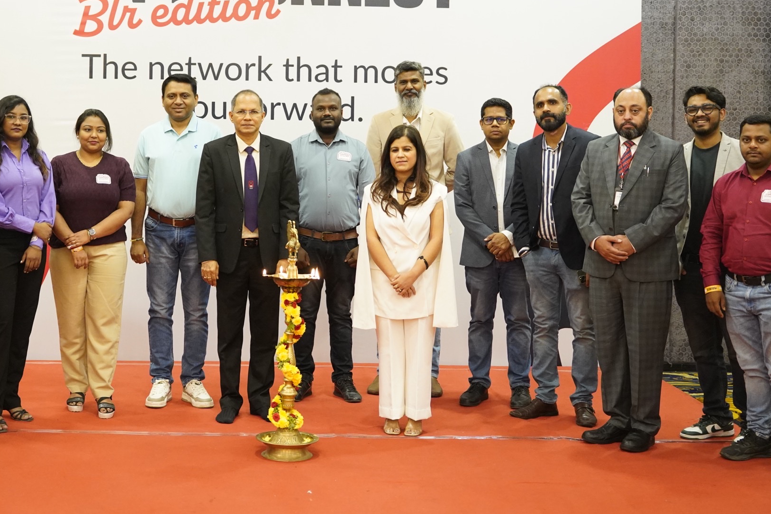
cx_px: 273
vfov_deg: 22.5
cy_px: 148
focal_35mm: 60
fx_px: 1283
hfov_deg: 33.2
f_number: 3.2
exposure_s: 1/125
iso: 5000
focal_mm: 40.6
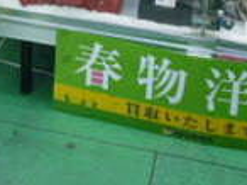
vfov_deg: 12.5
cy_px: -192
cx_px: 2
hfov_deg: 18.6
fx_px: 734
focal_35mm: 103
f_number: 2.8
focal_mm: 4.4
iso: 320
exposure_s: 1/30
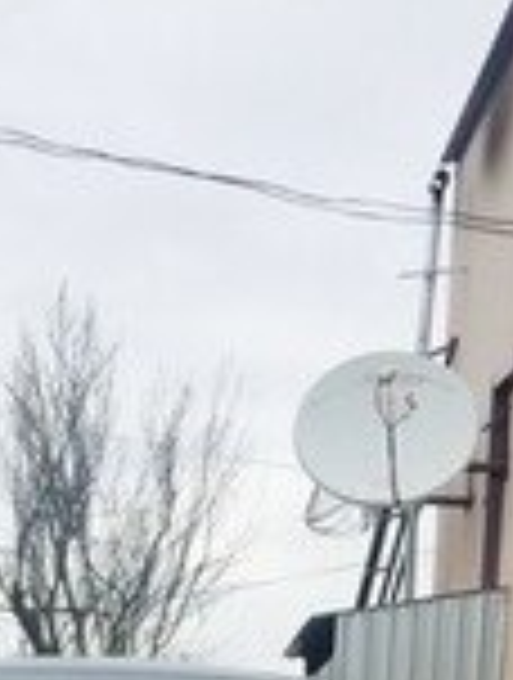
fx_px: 1869
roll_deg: -2.6
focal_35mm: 95
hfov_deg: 15.5
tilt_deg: -5.4
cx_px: 81
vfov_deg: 17.8
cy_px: 1094
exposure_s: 1/860
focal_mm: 4.15
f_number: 2.2
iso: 32
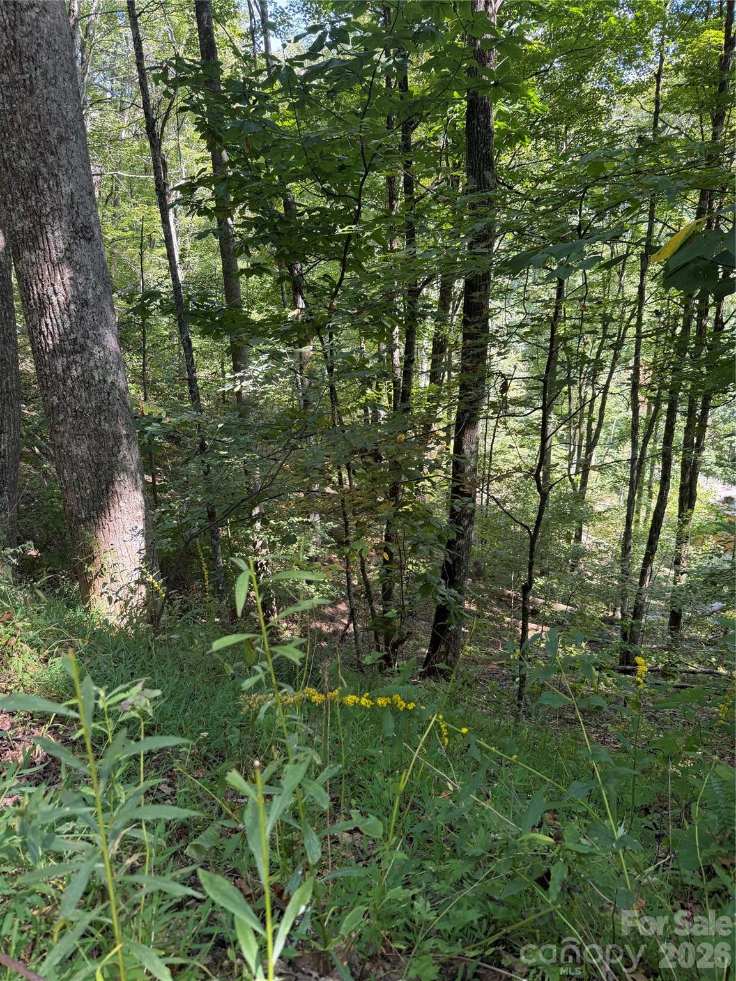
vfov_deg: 71.6
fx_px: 680
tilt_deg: -21.9
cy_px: 490
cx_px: 368
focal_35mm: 24
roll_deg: +3.9
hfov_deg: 56.8
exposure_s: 1/127
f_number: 1.78
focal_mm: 6.76
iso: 100
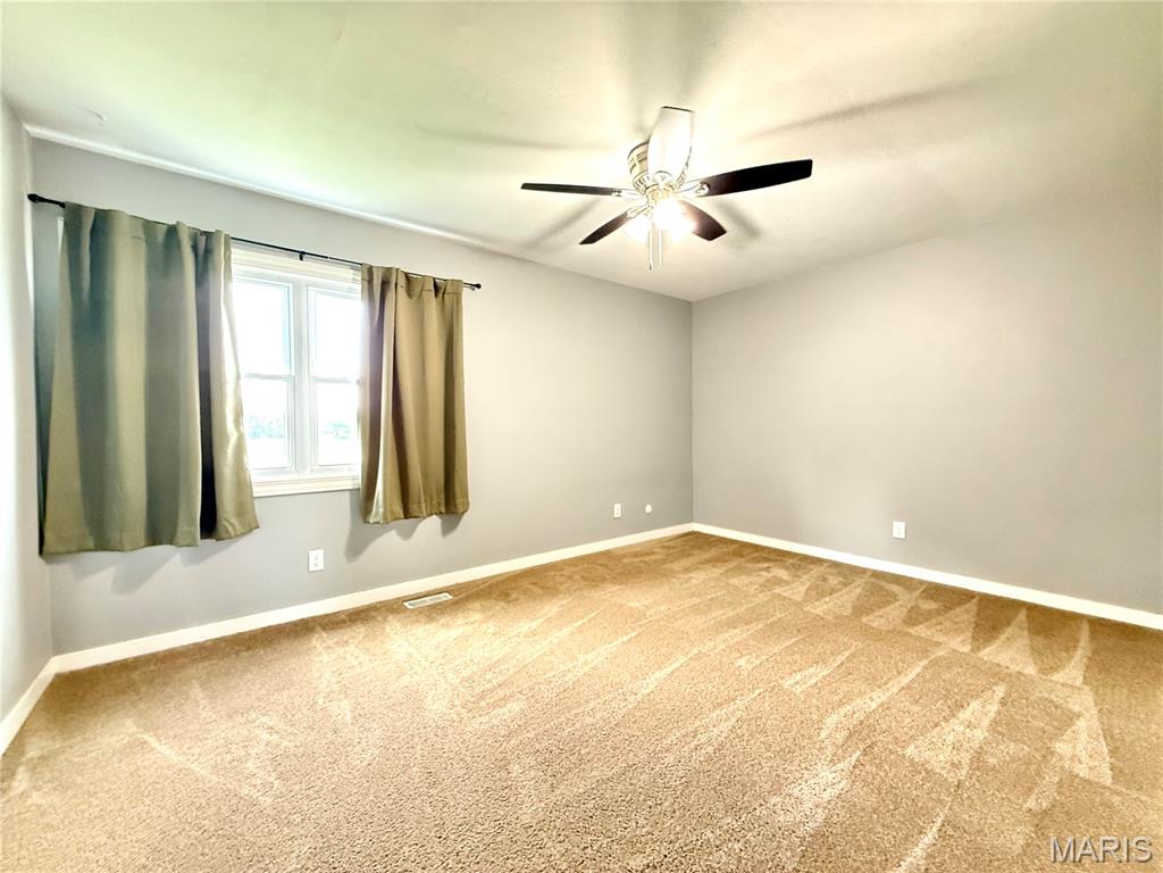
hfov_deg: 102.1
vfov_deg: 85.7
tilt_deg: -0.4
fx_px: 470
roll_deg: +1.1
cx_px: 582
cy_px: 436
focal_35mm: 14
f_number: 2.2
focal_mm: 2.22
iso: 800
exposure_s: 1/60
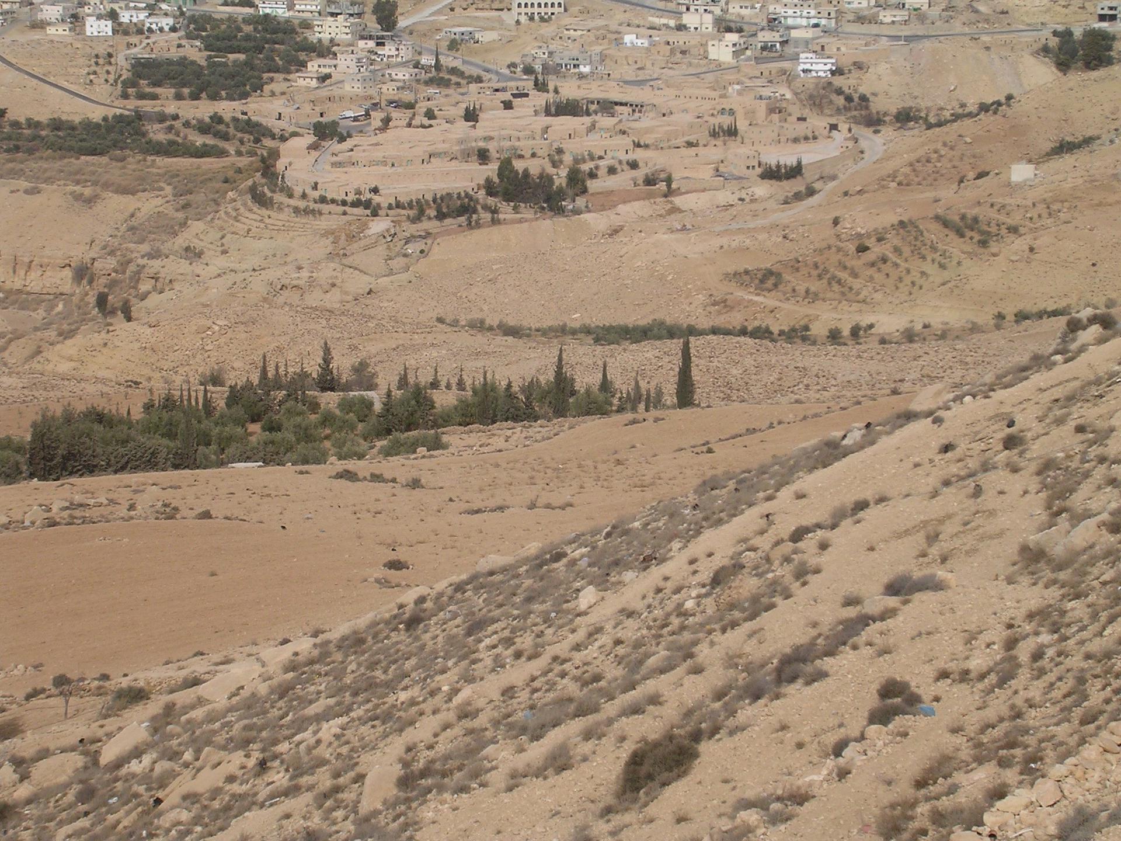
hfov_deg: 17.1
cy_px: 420
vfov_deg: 12.9
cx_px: 560
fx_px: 3724
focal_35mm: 115
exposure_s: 1/636
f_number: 4.9
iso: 100
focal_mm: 17.4
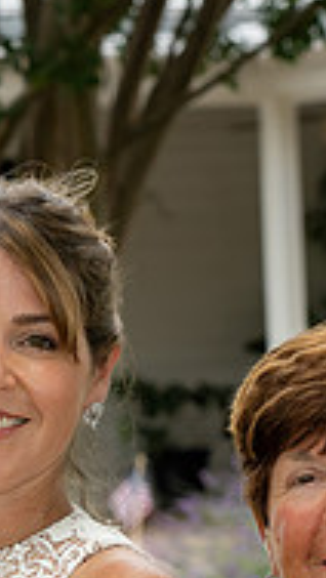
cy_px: 605
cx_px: -101
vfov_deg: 6.0
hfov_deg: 3.4
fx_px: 5538
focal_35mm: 361
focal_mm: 98
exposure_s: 1/250
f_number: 8
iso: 450
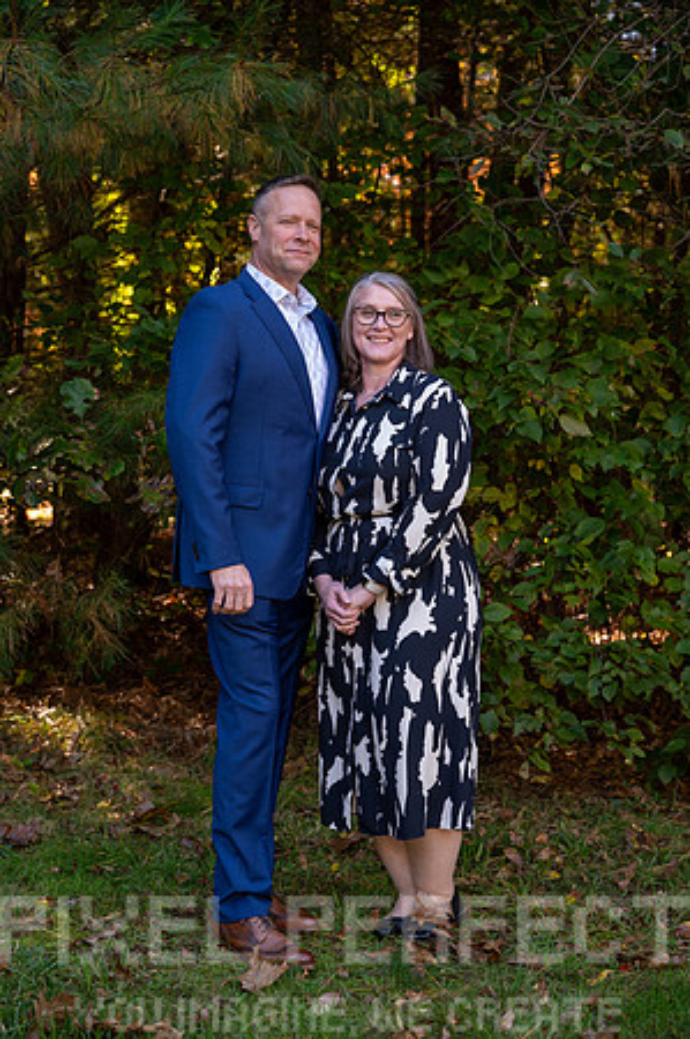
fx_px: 1844
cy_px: 520
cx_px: 345
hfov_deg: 21.2
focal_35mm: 64
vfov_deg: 31.5
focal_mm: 64
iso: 800
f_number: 4.5
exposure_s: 1/200
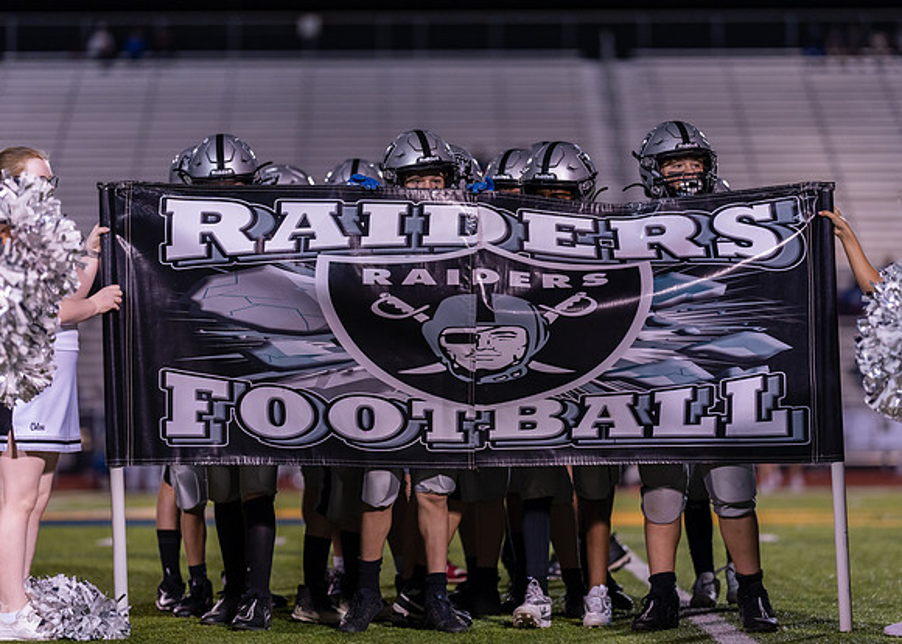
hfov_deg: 12.7
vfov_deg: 9.1
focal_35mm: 158
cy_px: 291
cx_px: 479
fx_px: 4054
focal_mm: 135
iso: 640
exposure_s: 1/1000
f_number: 1.8
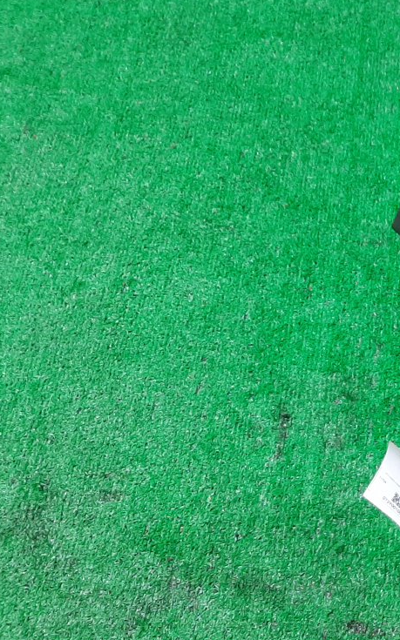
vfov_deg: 37.5
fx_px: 942
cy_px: 354
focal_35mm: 54
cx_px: 569
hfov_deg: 21.0
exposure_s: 1/50
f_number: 1.7
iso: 140
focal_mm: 3.93
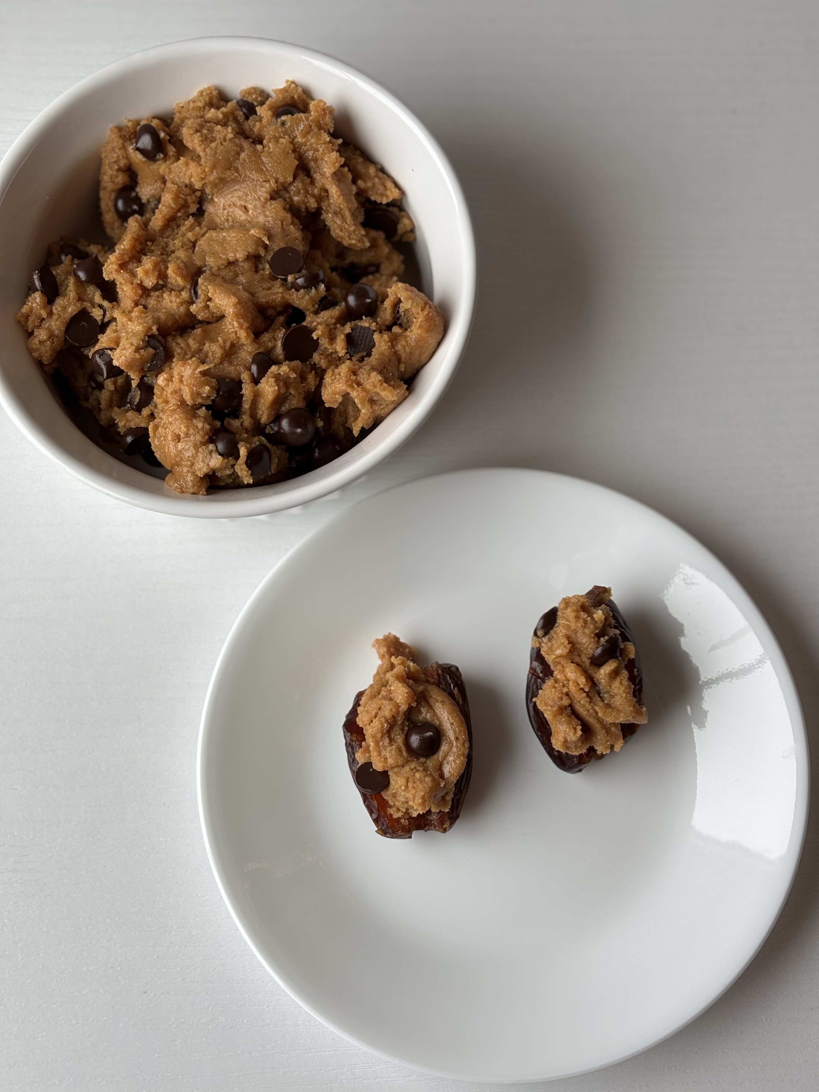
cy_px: 546
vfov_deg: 36.8
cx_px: 410
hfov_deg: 28.0
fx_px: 1640
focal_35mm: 52
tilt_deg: -76.8
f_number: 1.6
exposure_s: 1/117
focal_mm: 5.96
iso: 50
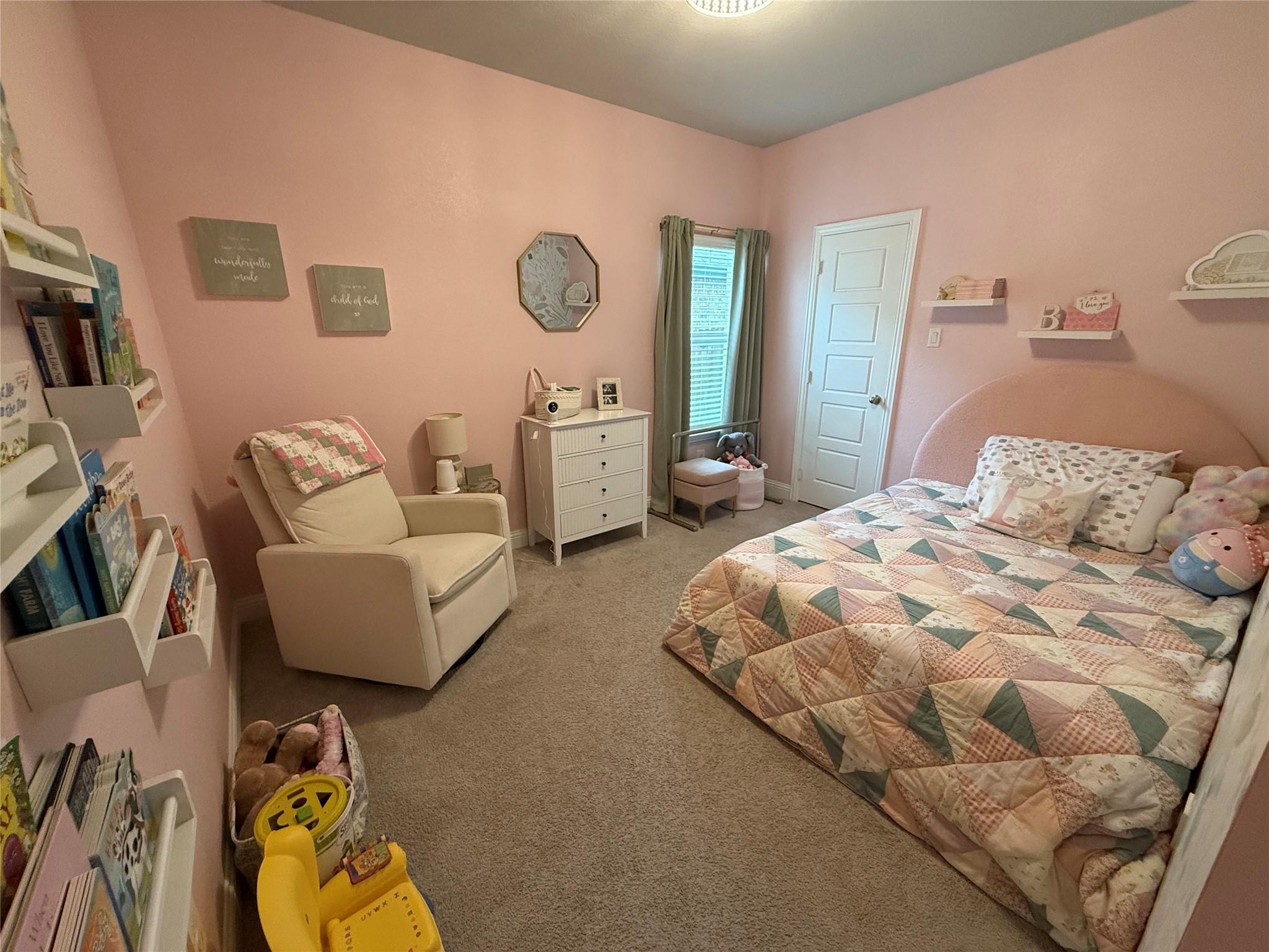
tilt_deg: -17.1
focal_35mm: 14
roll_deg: +0.1
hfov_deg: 102.1
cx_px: 634
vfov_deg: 85.7
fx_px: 513
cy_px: 476
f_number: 2.2
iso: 500
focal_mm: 2.22
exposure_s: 1/120
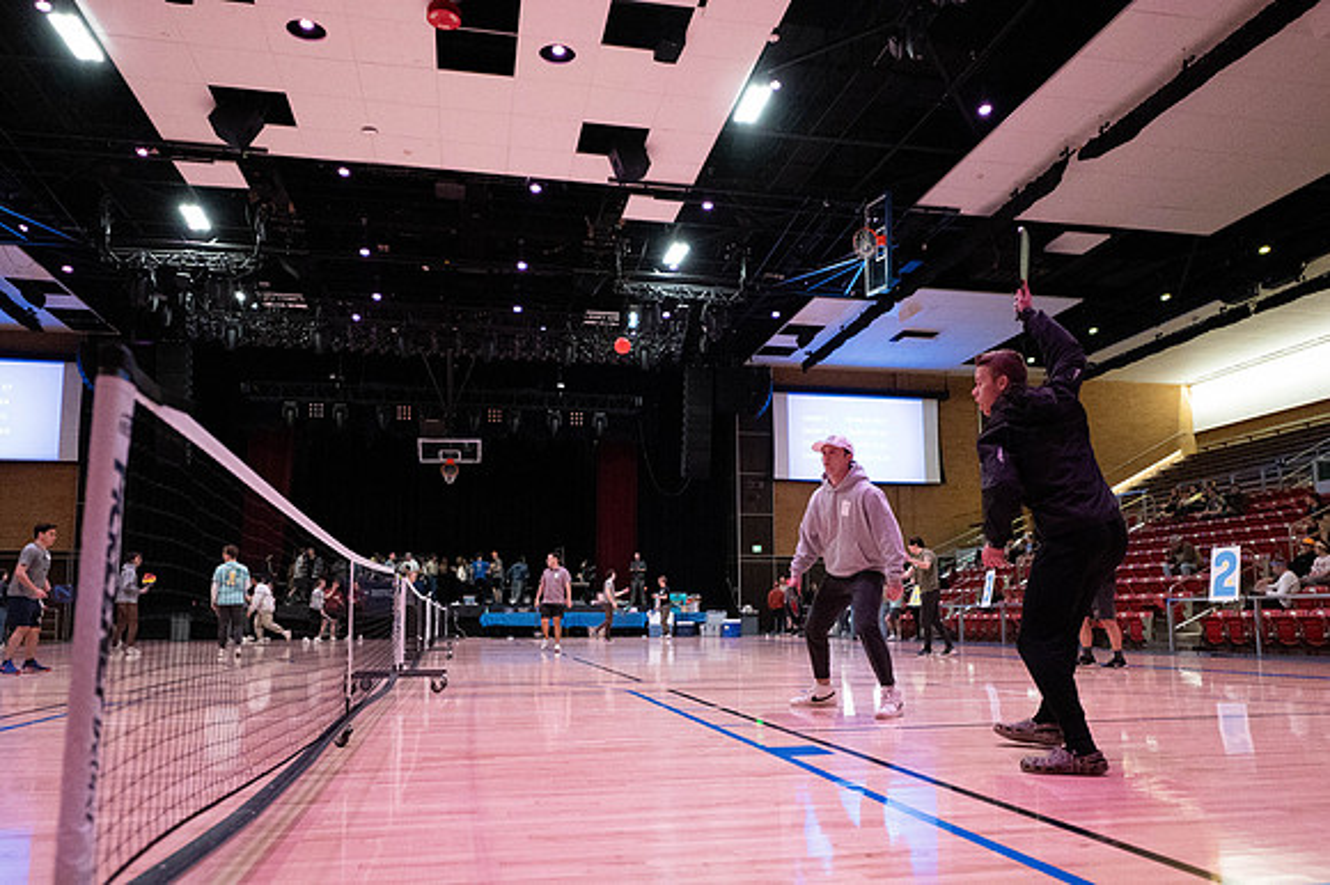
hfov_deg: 66.5
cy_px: 500
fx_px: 1014
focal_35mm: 27
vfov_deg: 47.1
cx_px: 686
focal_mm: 24
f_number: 2.8
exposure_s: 1/1000
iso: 10000
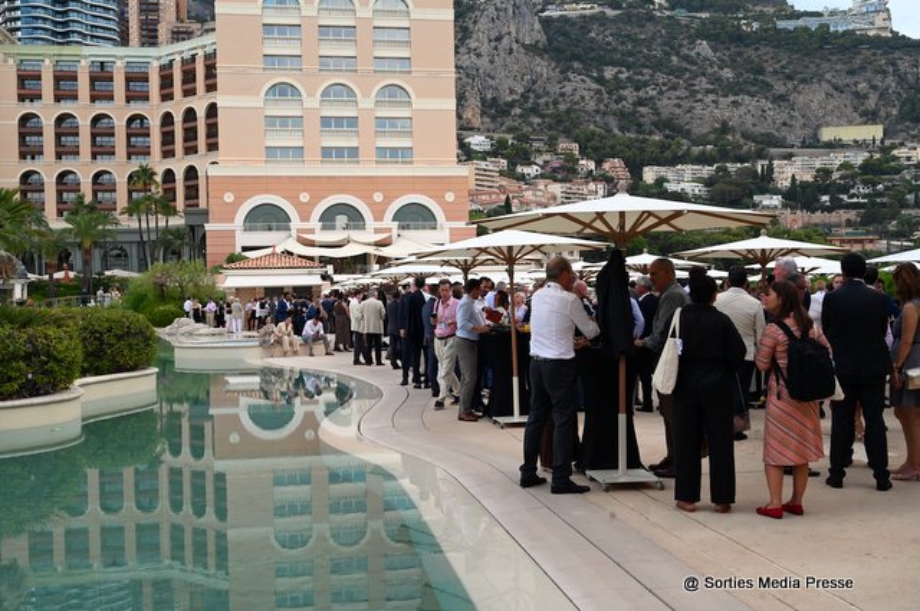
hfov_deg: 53.2
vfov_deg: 36.8
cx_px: 460
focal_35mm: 36
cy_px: 306
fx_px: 919
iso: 1600
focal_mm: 36
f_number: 10
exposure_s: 1/400
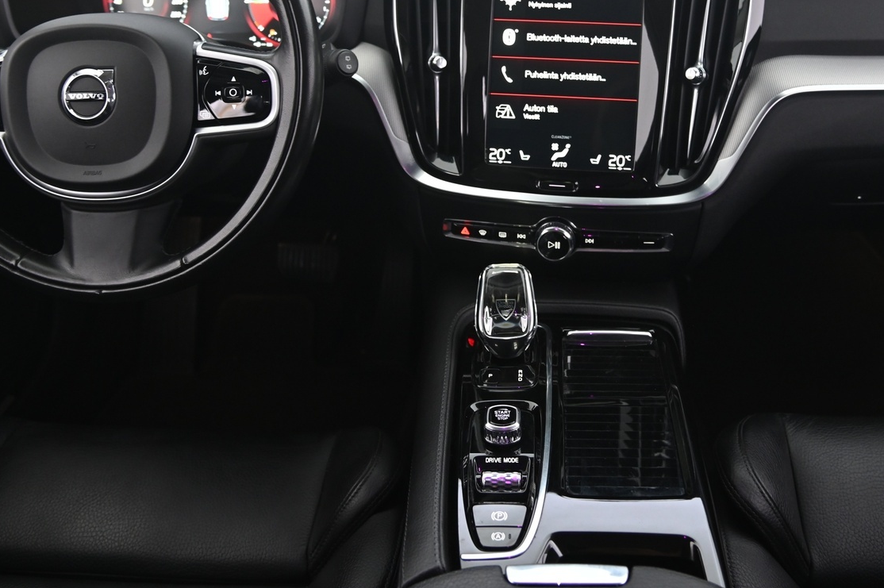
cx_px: 514
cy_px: 199
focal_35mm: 35
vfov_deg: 37.4
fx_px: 859
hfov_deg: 54.2
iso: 2000
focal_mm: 24
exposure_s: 1/13
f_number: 4
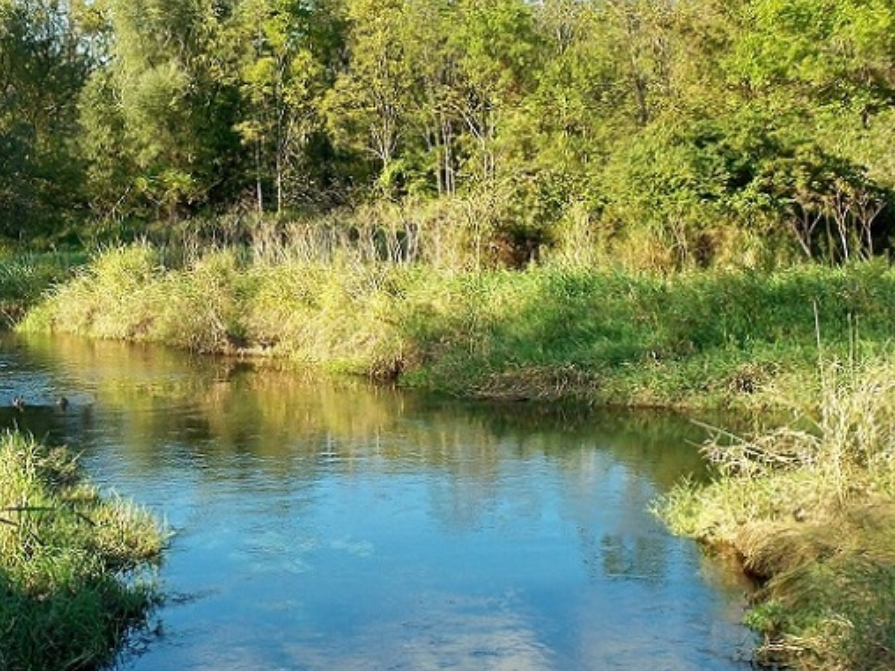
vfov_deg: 20.4
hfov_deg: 26.6
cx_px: 203
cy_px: 283
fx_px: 1862
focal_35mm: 72
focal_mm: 7.8
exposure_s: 1/320
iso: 100
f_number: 3.5
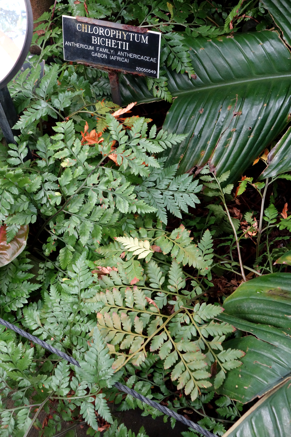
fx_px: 655
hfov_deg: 25.1
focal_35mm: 54
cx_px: 146
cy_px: 218
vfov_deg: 36.9
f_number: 5.6
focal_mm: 19.98
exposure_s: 1/60
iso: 1250
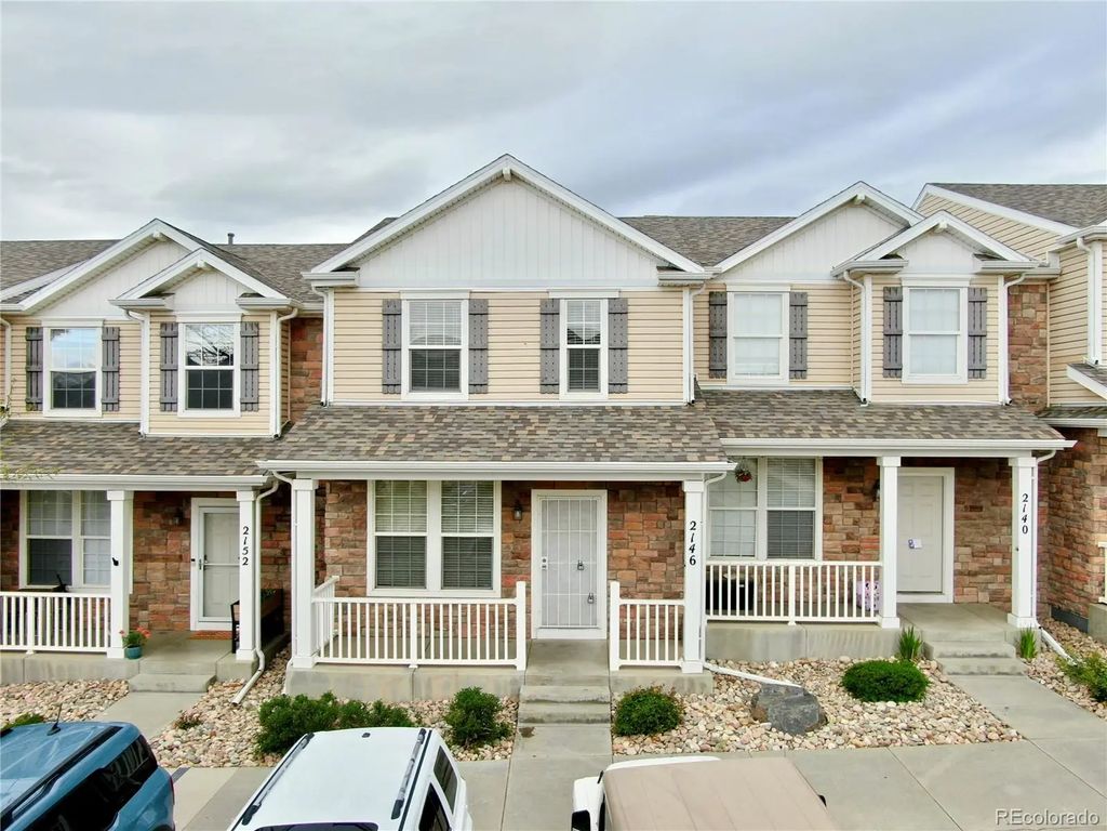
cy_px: 416
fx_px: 768
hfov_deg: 71.6
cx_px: 554
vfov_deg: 56.8
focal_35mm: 24
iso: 110
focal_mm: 4.39
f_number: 2.8
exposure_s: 1/200
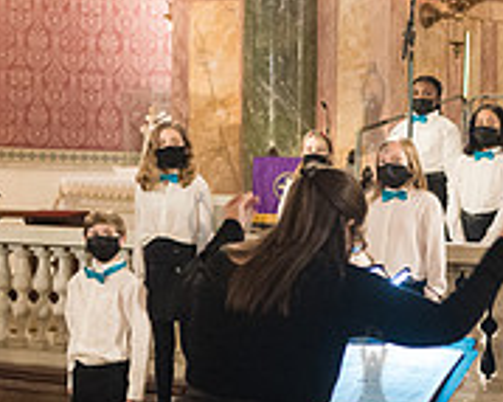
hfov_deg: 15.5
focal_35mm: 119
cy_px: 327
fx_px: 1771
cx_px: 621
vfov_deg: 12.9
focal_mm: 35
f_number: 3.2
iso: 4000
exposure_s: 1/125
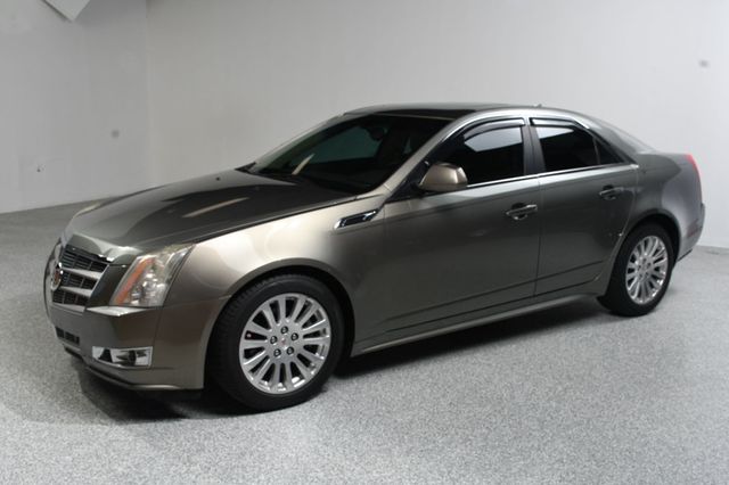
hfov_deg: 53.2
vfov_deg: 36.8
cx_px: 364
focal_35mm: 36
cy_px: 242
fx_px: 729
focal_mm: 24
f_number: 11
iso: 100
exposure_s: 1/160
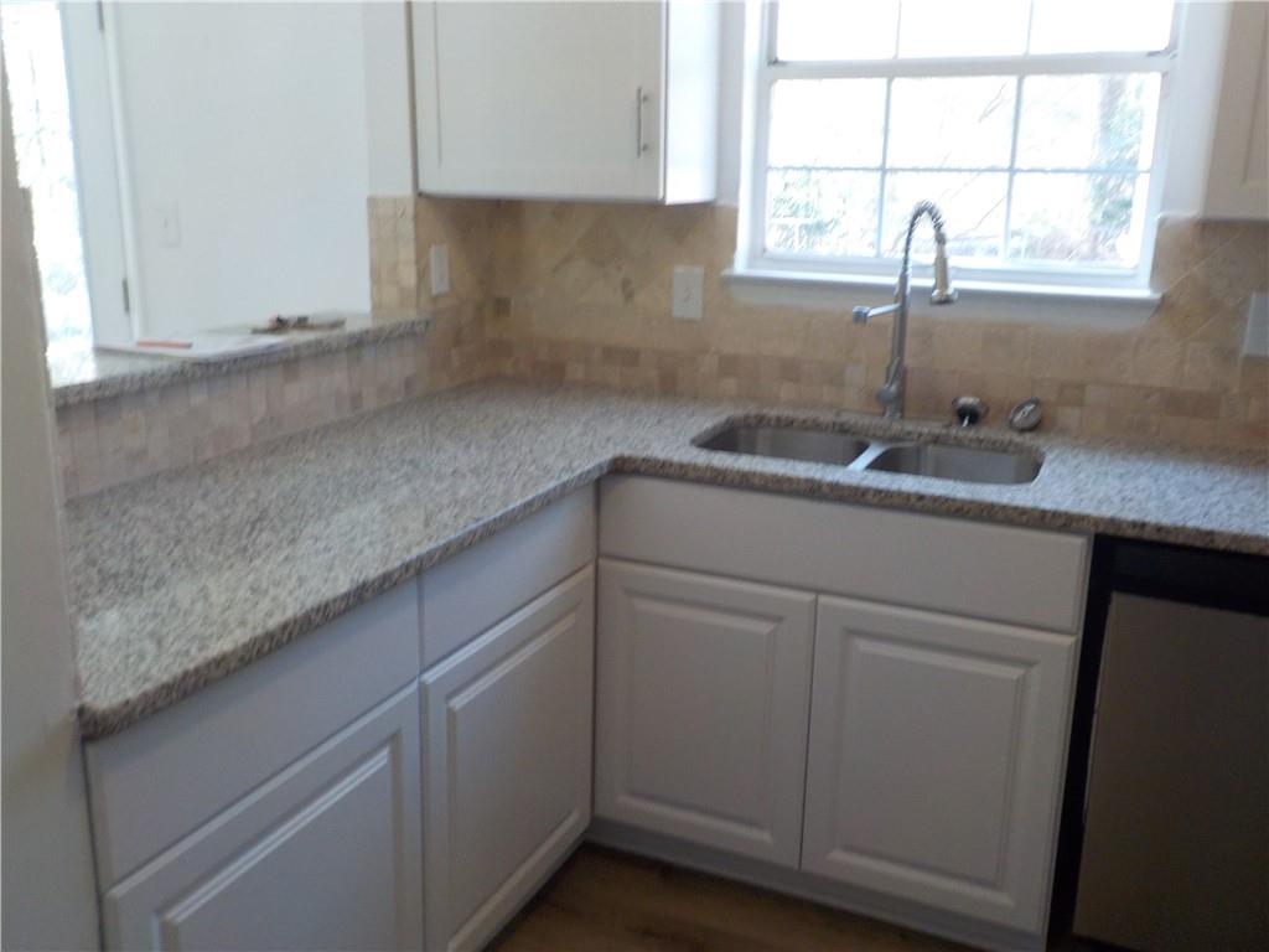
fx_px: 1100
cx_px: 634
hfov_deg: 60.0
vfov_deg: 46.8
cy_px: 476
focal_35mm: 30
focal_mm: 4.1
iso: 250
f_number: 3.3
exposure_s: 1/30
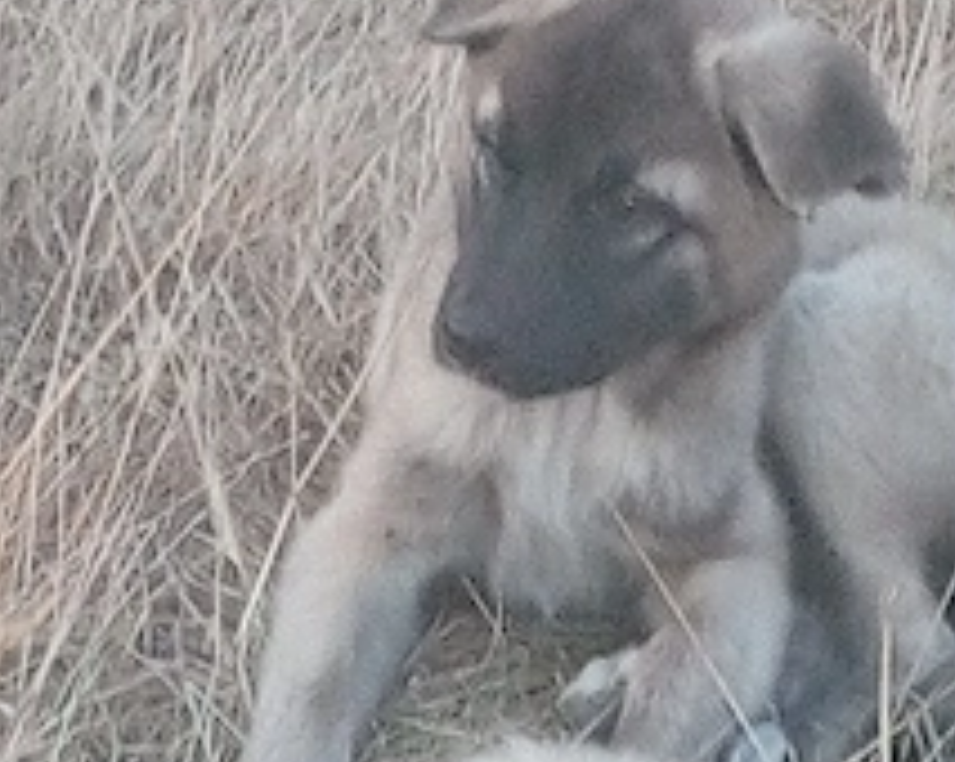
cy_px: 753
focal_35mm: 203
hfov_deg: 9.5
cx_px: 619
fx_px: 5732
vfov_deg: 7.6
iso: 971
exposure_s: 1/20
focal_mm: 3.98
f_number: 1.8
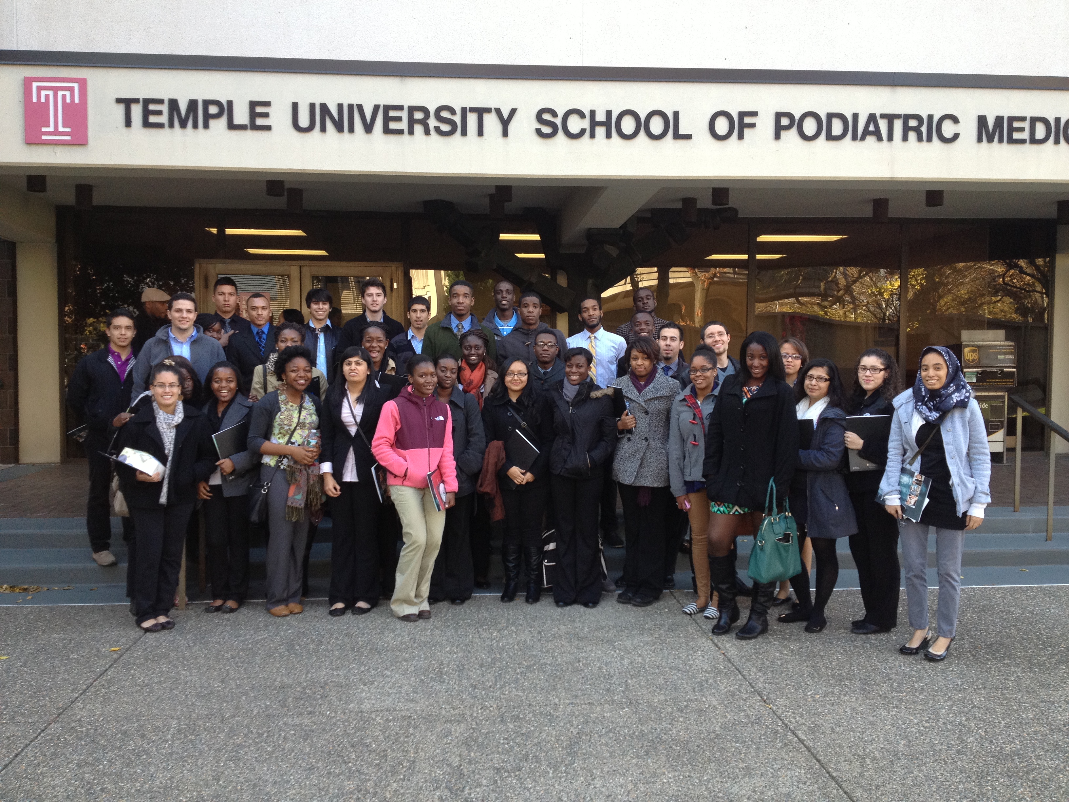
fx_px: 1081
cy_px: 401
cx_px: 534
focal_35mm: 35
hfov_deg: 52.6
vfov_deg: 40.7
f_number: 2.4
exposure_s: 1/120
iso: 100
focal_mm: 4.28
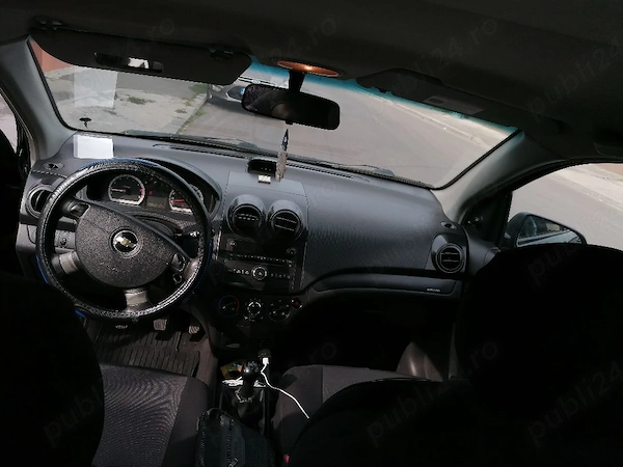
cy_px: 234
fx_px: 486
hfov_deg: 65.3
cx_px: 312
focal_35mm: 27
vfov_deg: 51.4
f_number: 1.8
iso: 50
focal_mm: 4.75
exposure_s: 1/588
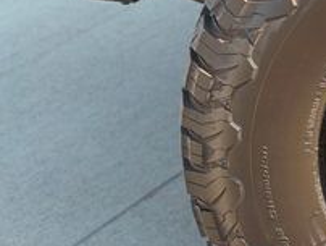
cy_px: 131
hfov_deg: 12.3
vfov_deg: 9.8
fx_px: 1433
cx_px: 504
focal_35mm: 152
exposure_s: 1/484
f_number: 1.78
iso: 100
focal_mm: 6.76
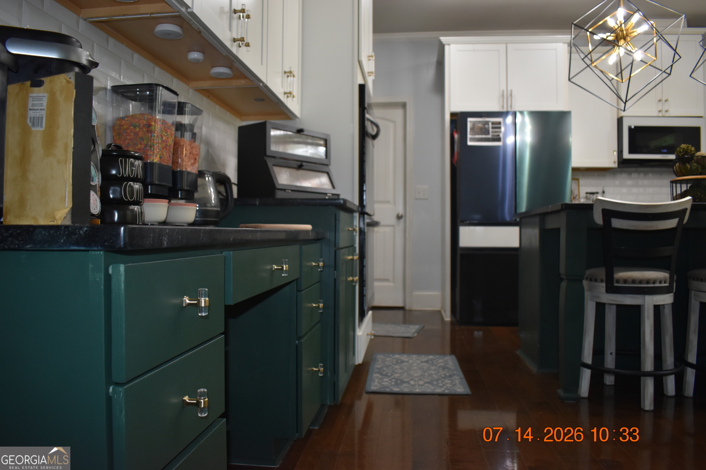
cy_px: 235
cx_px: 353
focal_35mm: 27
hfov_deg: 67.4
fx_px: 529
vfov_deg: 47.9
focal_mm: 18
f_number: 3.5
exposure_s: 1/125
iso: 800
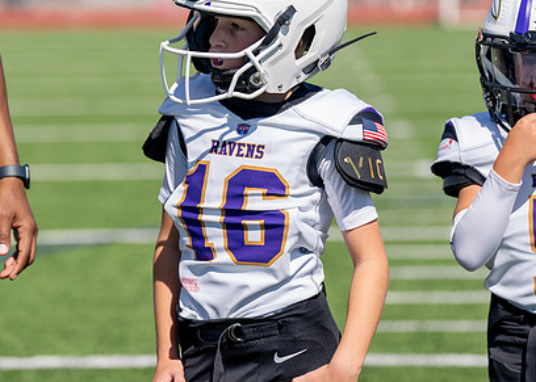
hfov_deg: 10.8
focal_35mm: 186
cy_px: 112
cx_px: 255
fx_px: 2830
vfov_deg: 7.7
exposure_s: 1/2500
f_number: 2.8
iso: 125
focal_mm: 116
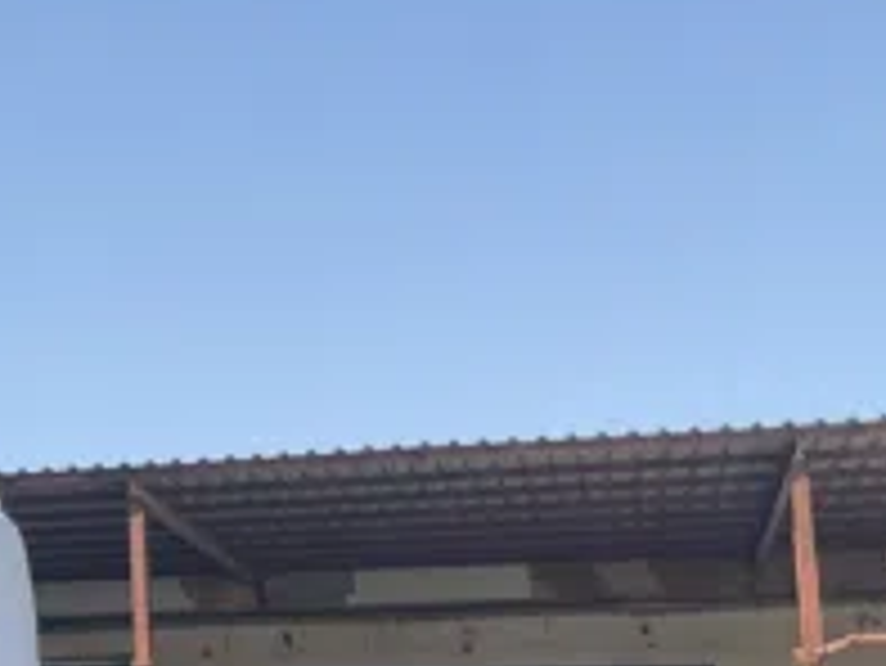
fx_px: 2407
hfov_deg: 19.0
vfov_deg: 15.6
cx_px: -324
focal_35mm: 94
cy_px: 580
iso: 16
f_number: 1.8
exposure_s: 1/1250
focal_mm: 3
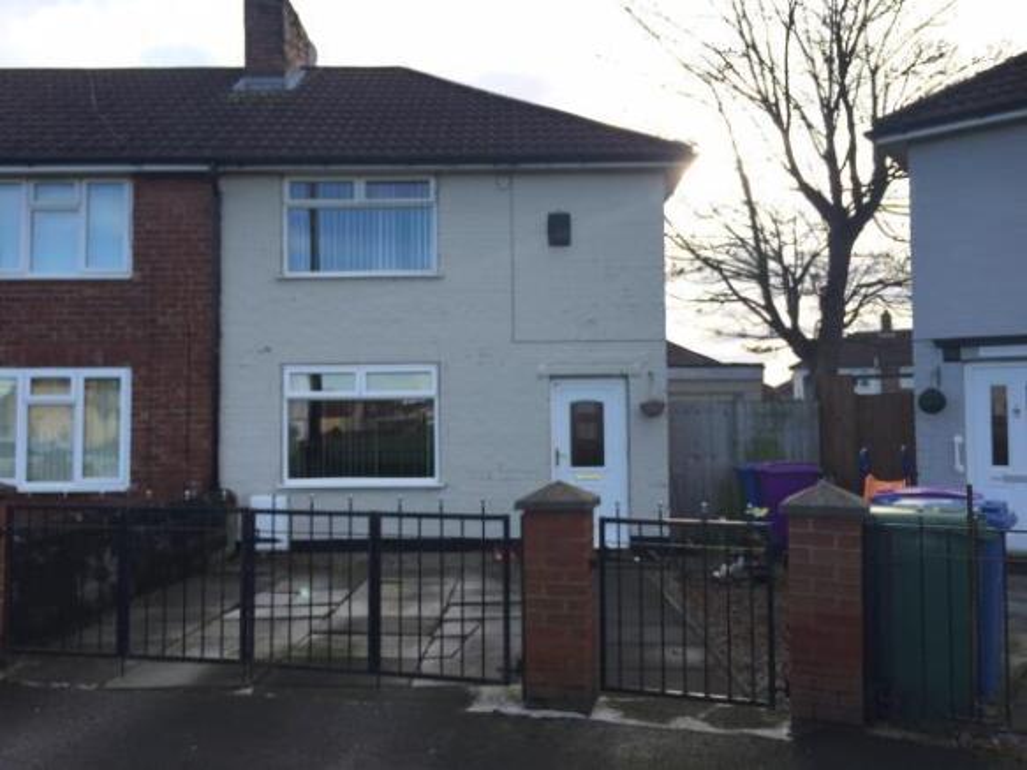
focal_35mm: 29
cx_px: 514
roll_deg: +0.4
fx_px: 860
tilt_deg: +2.2
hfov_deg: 61.7
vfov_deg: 48.2
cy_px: 385
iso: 32
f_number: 2.2
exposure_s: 1/494
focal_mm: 4.15
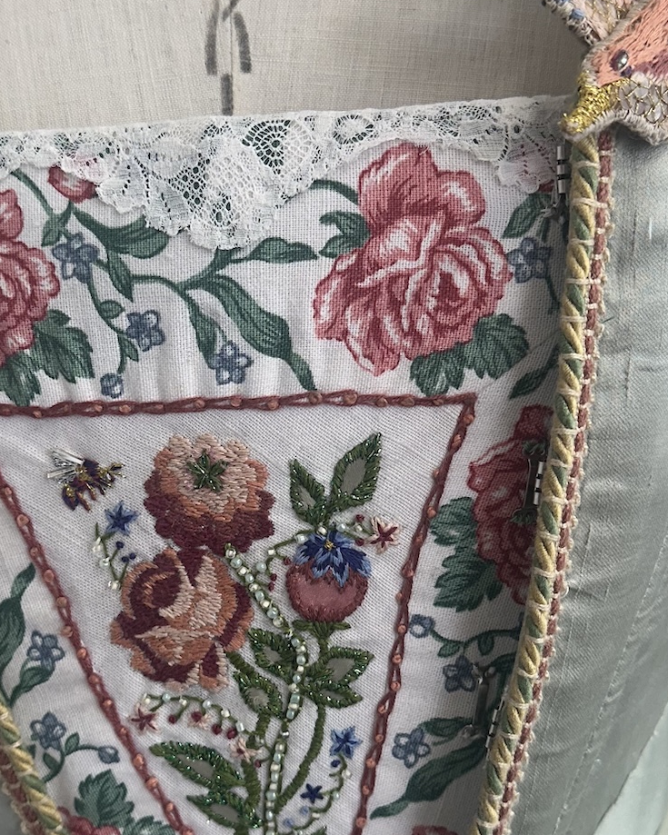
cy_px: 459
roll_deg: +2.7
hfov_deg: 29.7
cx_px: 316
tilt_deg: -15.6
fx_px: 1261
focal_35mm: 51
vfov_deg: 36.6
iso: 50
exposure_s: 1/102
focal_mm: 6.86
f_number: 1.78
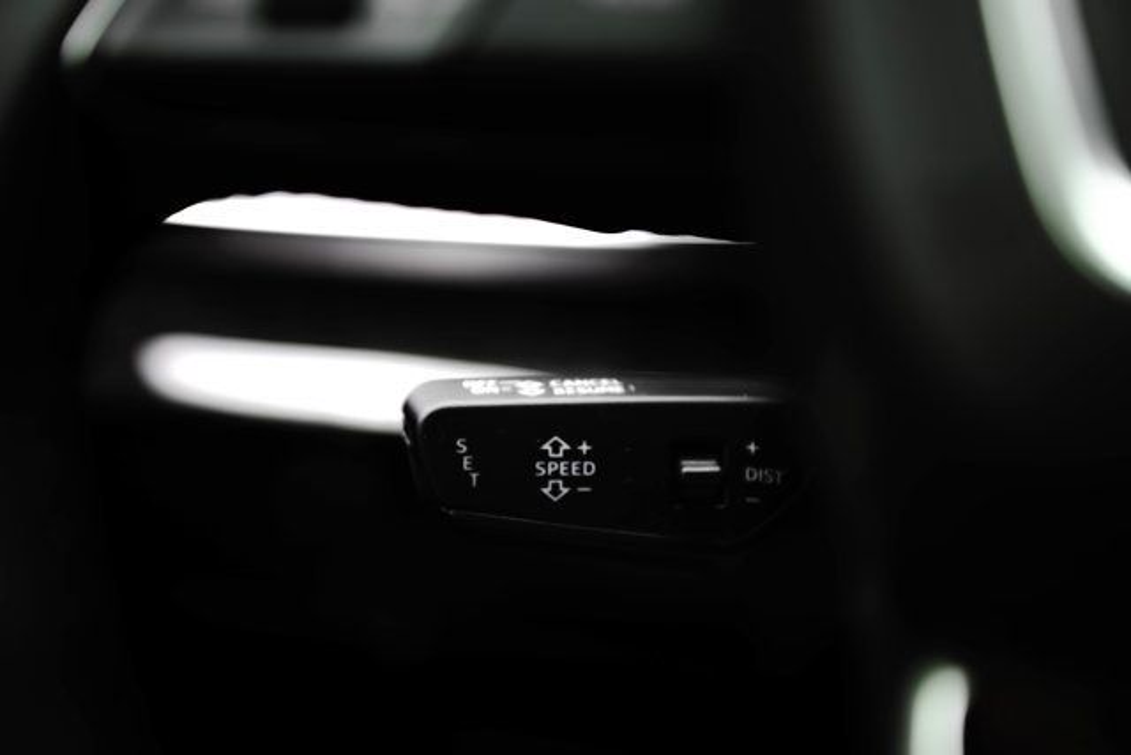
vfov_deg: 20.9
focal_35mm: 65
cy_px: 378
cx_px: 566
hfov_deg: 31.0
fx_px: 2042
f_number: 2.8
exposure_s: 1/200
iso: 250
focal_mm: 65
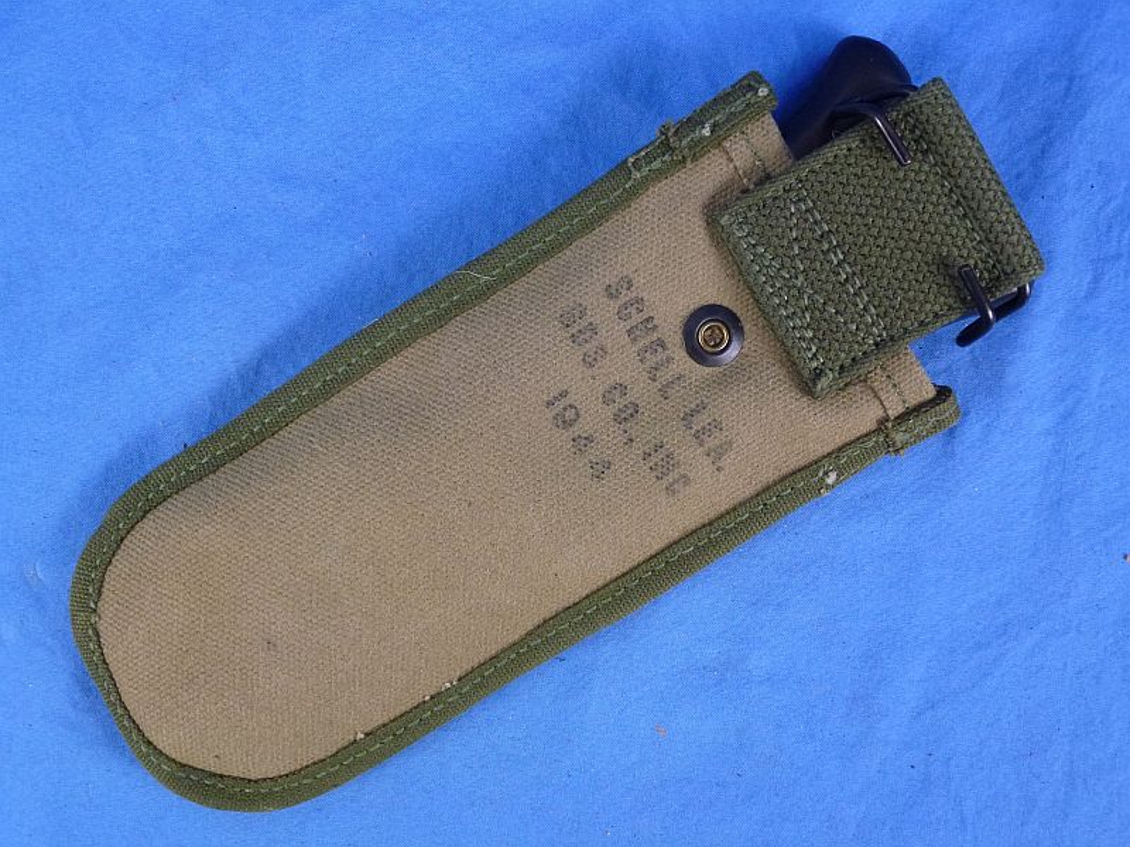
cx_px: 565
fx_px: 1240
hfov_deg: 49.0
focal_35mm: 38
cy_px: 424
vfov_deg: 37.7
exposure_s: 1/80
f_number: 3.8
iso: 320
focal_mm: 6.8
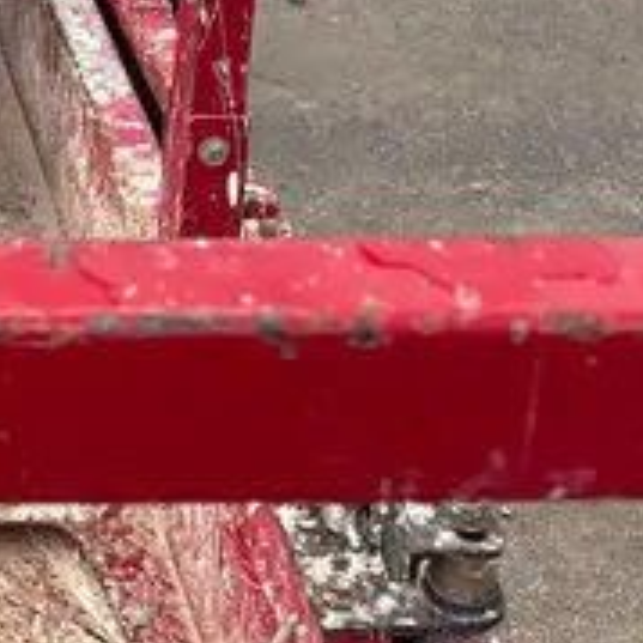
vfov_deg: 16.1
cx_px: -313
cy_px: -451
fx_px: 1975
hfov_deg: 16.8
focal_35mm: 94
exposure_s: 1/634
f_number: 1.6
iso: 50
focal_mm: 5.96
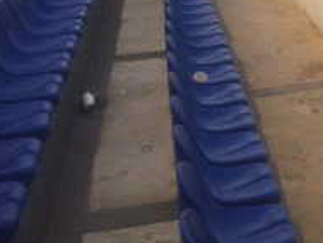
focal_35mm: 111
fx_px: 1036
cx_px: 449
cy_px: -104
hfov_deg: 16.5
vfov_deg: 12.8
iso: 80
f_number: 2.8
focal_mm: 3.85
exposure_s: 1/163
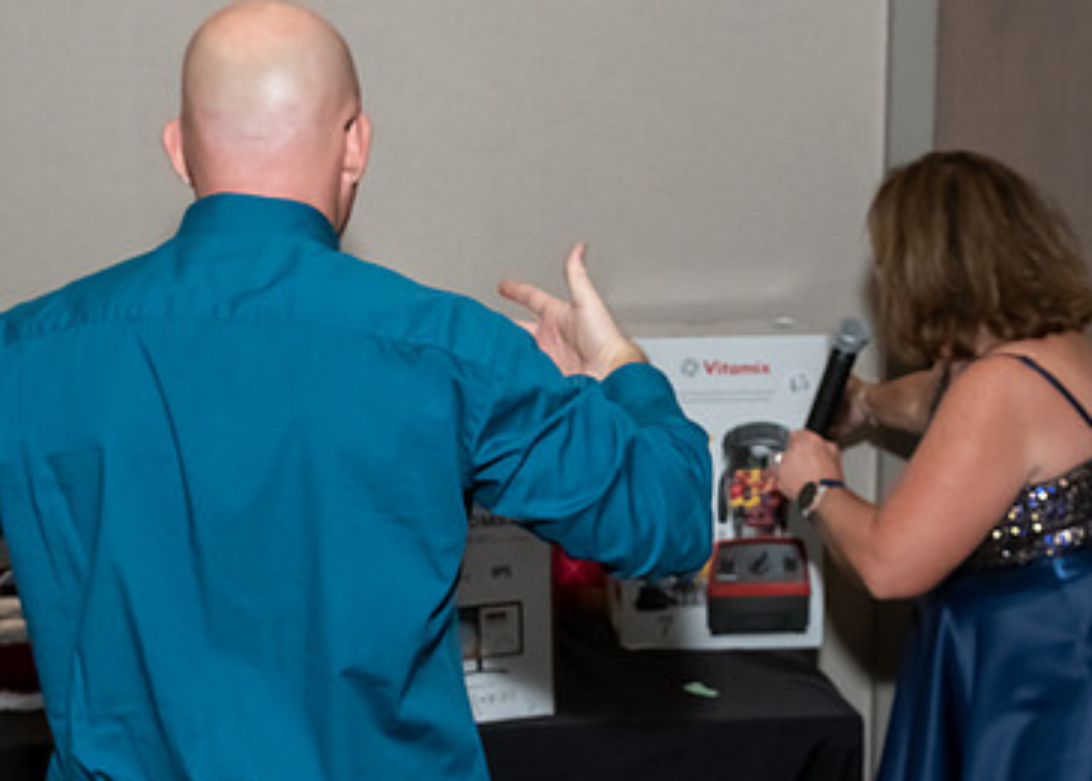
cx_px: 488
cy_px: 470
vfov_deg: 23.3
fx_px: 1893
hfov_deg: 32.2
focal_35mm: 61
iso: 500
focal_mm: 17
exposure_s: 1/250
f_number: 7.1
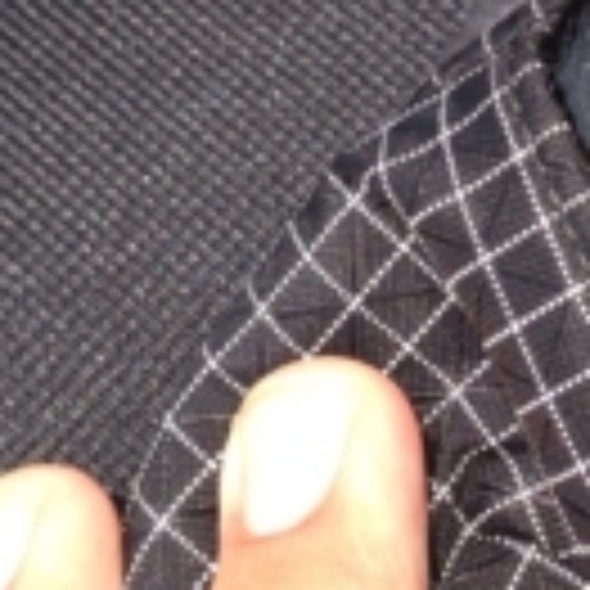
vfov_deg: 12.7
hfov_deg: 12.9
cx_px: 509
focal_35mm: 134
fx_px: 2584
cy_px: -117
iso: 50
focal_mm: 4.13
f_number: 2.4
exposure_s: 1/565
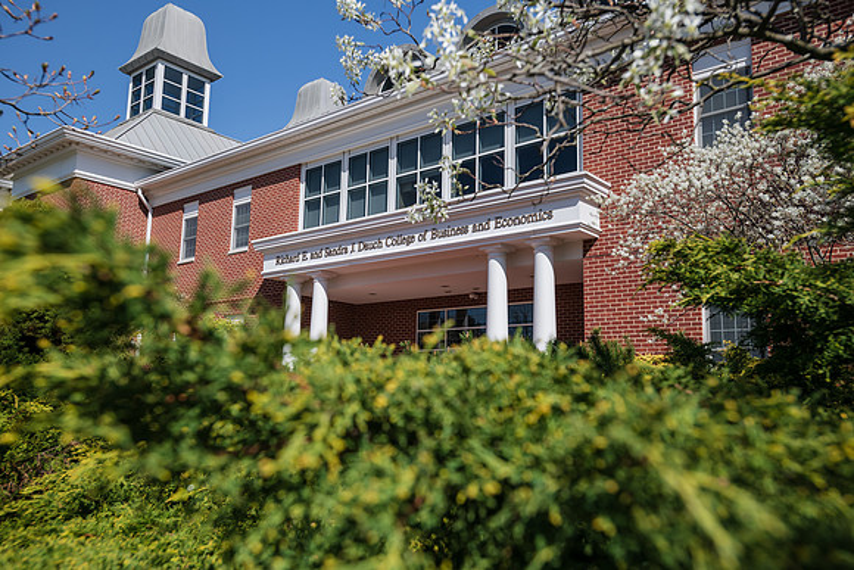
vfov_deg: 46.4
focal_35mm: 28
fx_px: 664
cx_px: 427
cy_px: 285
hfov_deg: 65.5
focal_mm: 28
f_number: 7.1
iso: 320
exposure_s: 1/320
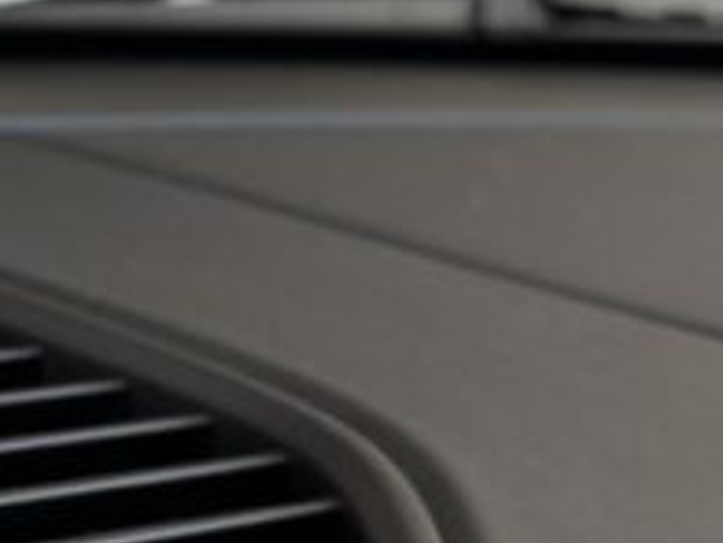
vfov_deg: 10.1
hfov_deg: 12.7
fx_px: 3070
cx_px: -395
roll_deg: -0.7
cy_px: 414
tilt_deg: -12.5
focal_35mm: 147
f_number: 1.78
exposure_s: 1/100
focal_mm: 6.76
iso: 200
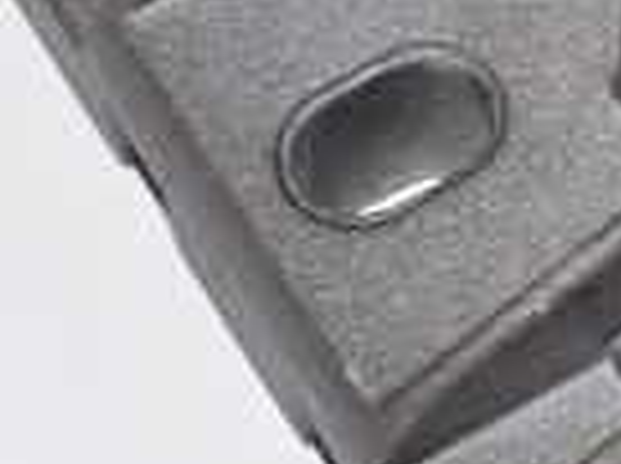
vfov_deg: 2.3
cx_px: 1314
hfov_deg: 3.0
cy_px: -590
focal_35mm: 651
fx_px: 11657
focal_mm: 55
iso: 160
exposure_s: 1/100
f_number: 13
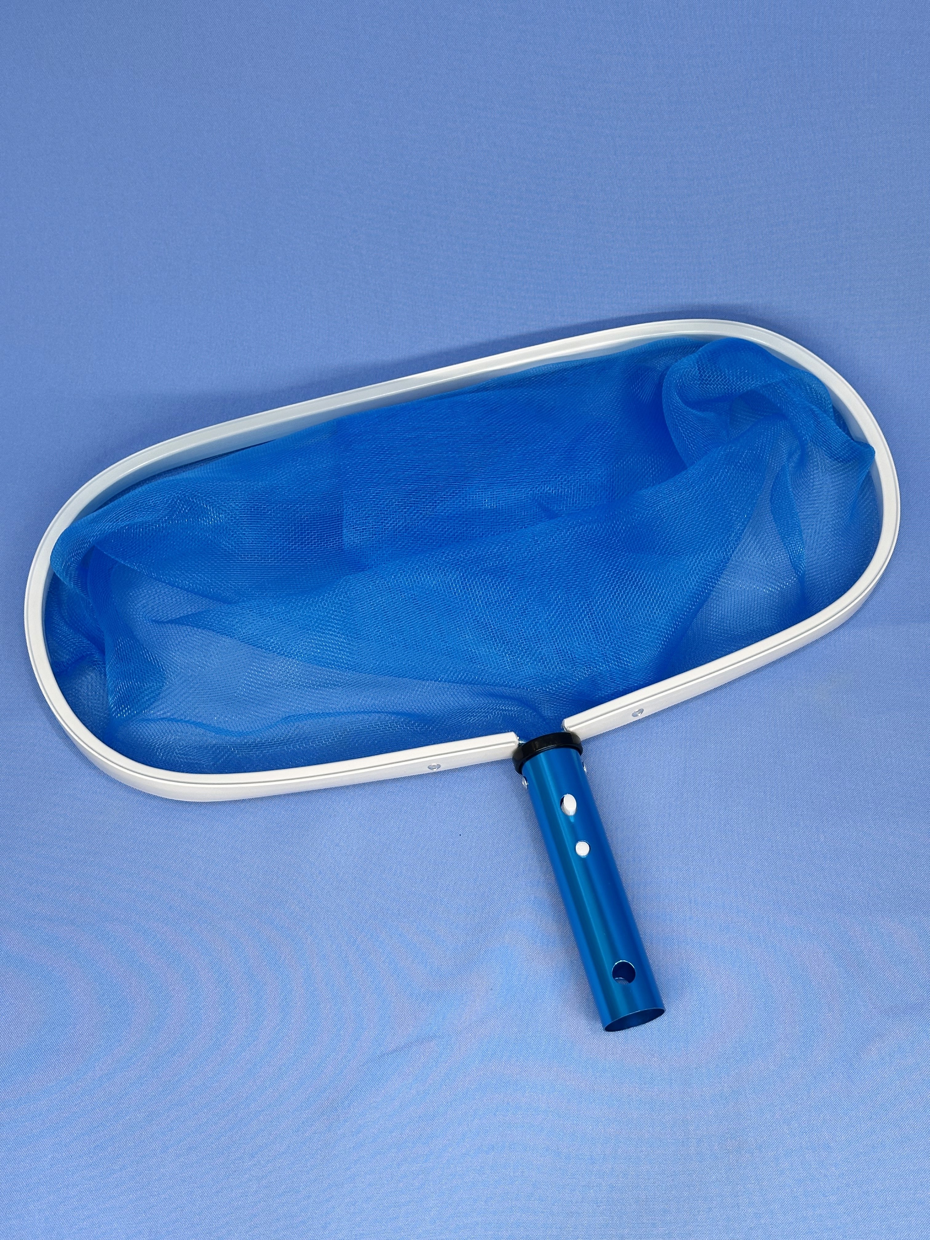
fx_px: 1719
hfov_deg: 30.3
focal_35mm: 48
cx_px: 465
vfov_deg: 39.7
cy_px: 620
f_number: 1.78
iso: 64
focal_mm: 6.86
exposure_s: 1/148
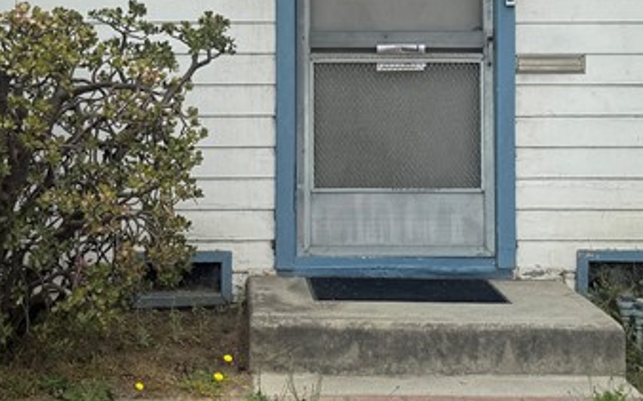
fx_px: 1349
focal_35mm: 77
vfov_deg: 16.7
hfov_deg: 26.7
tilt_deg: -0.4
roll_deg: -0.2
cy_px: 36
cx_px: 251
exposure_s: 1/4950
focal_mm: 6.76
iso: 80
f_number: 1.78
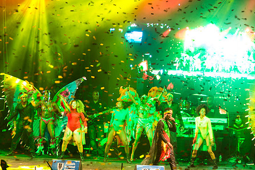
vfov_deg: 4.5
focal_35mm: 308
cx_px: 154
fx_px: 2180
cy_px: 89
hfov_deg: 6.7
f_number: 5.6
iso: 2000
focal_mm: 230
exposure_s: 1/60
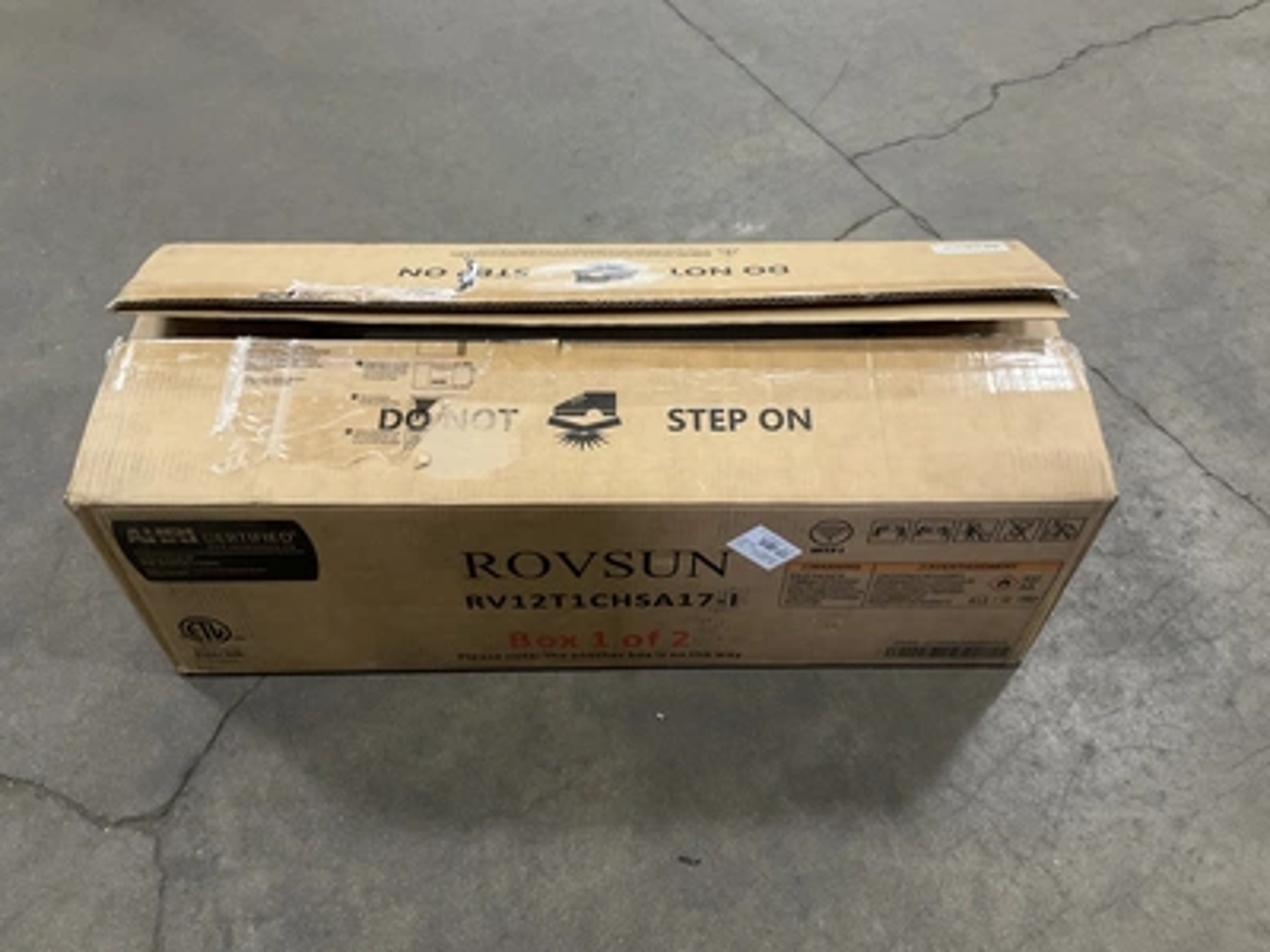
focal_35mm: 29
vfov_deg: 48.2
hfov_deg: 61.7
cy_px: 476
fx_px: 1064
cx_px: 635
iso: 250
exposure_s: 1/40
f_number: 1.8
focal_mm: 3
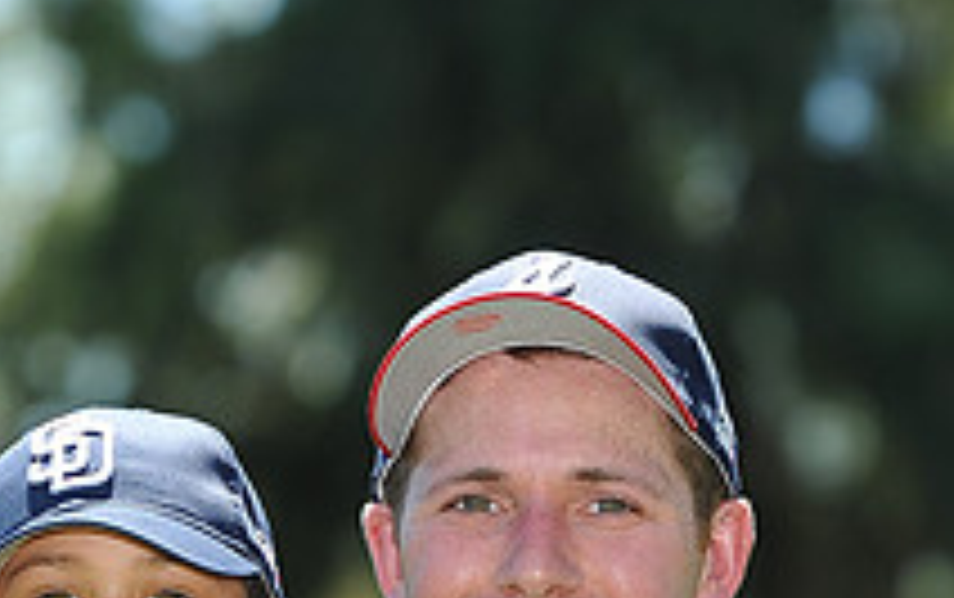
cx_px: 477
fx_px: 14497
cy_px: 796
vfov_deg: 2.4
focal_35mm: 557
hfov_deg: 3.8
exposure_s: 1/640
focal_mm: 200
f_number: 4.5
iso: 200
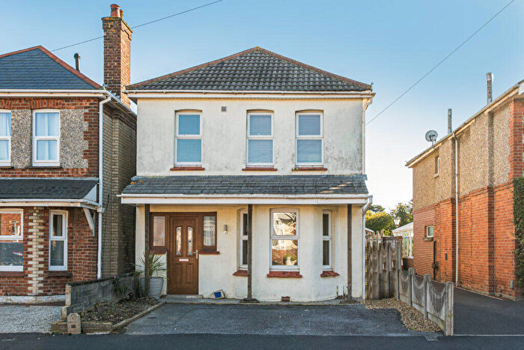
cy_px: 175
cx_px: 262
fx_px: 524
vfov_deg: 36.9
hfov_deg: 53.1
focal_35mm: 36
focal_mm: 24
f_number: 8
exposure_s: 1/320
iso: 400
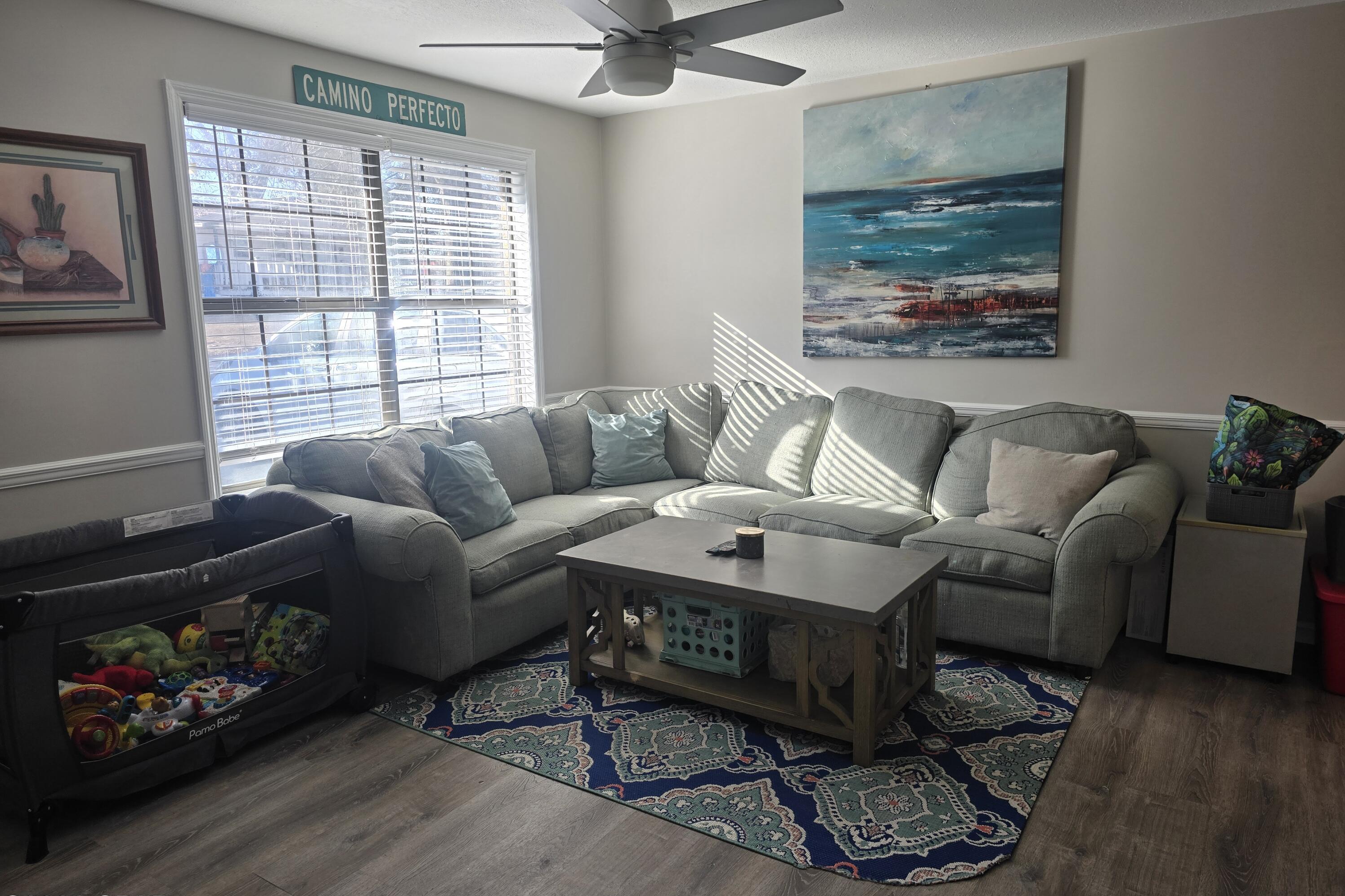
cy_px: 447
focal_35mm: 24
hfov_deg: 73.7
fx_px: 897
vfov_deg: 53.1
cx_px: 674
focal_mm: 6.3
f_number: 1.7
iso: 40
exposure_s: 1/180
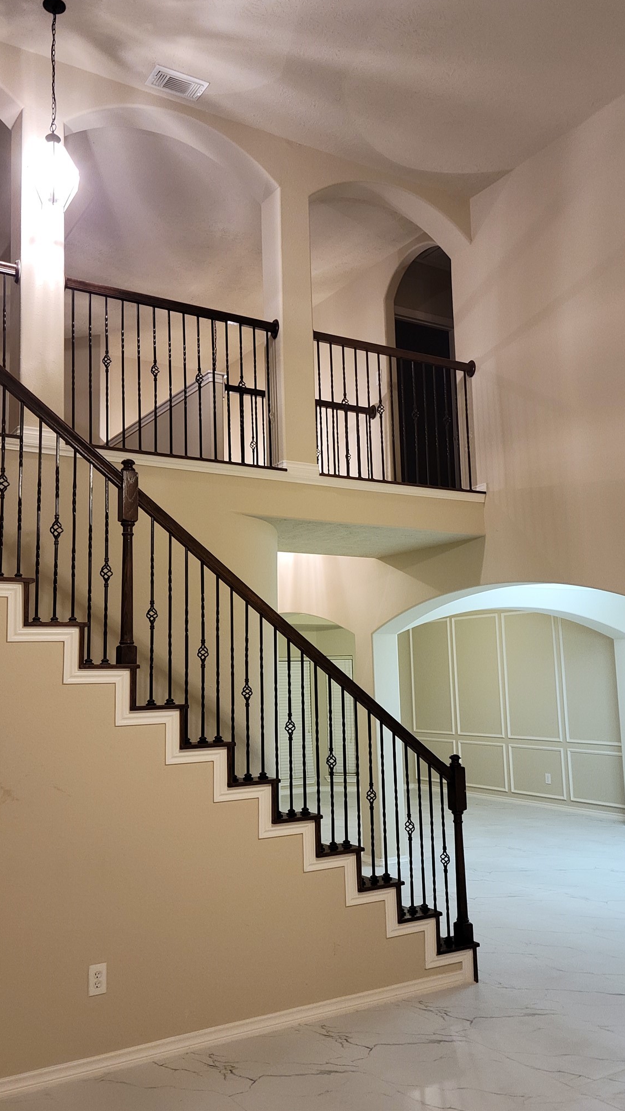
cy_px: 549
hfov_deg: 37.8
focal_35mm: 31
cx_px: 288
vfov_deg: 62.6
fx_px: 913
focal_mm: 5.9
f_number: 2
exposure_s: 1/40
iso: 500
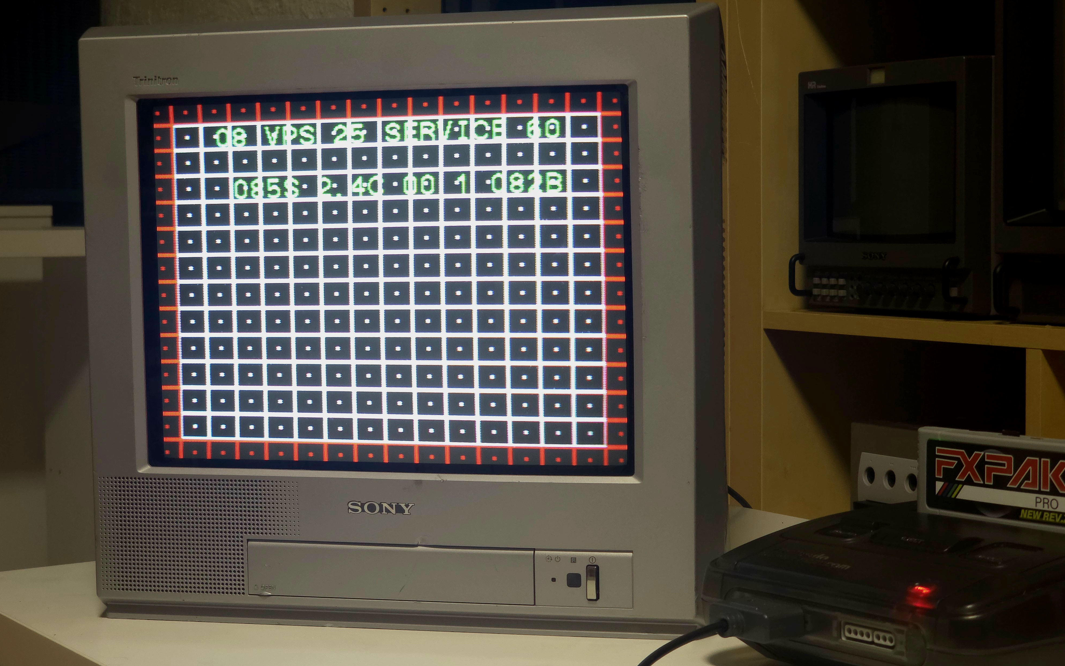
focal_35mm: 74
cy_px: 357
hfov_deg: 27.8
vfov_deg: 17.6
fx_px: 2148
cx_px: 529
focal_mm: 7.9
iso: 64
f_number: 2.4
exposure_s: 1/6
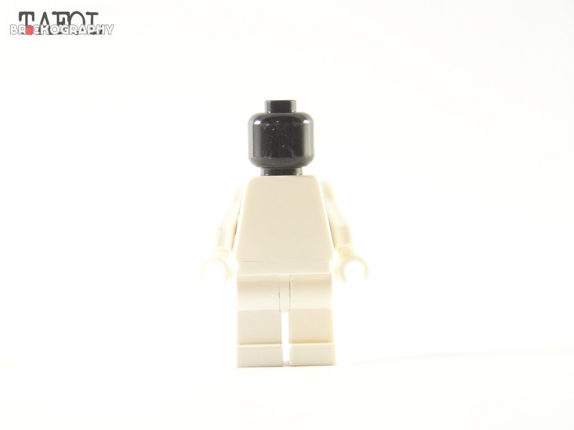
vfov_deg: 12.7
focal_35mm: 117
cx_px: 287
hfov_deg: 16.8
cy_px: 215
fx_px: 1940
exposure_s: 1/20
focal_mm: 19.4
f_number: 3.2
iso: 200
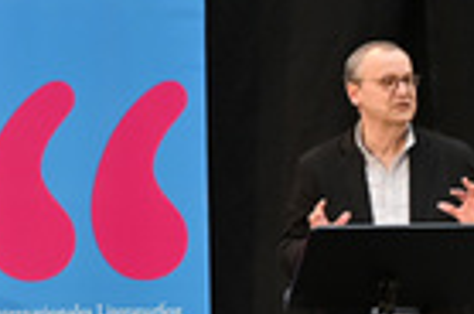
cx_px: -73
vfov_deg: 4.3
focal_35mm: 318
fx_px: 4177
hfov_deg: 6.5
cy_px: 352
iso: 800
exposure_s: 1/400
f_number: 2.8
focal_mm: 98
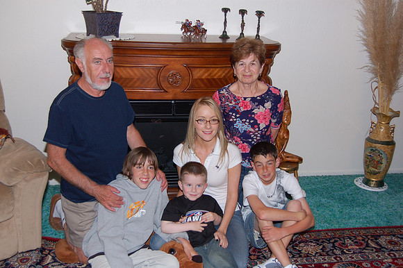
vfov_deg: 34.2
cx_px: 202
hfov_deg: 49.6
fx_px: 436
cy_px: 134
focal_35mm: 39
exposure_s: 1/60
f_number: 4.2
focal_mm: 26
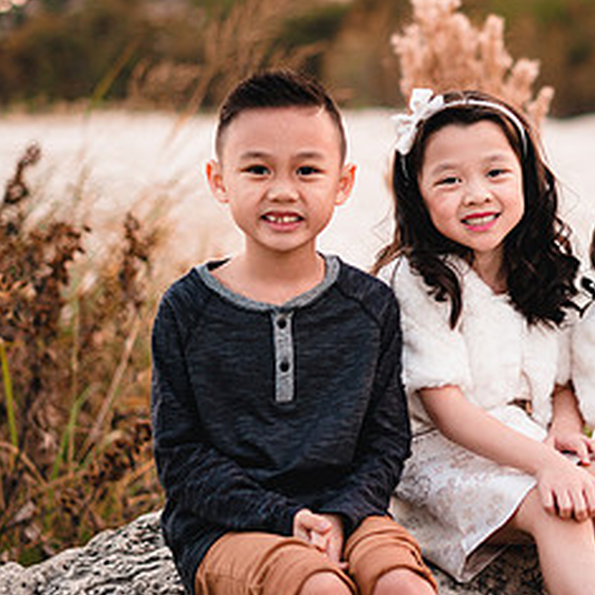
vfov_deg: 16.6
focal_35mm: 105
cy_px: 244
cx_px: 504
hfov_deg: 16.4
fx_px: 2042
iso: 250
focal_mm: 50
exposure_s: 1/200
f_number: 1.8
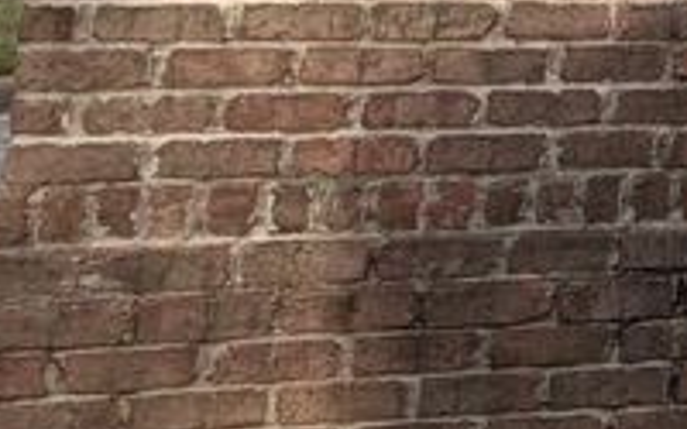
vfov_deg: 15.3
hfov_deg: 15.5
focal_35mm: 76
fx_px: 1423
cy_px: -292
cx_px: 1618
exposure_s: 1/502
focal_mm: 2.22
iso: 50
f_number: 2.2
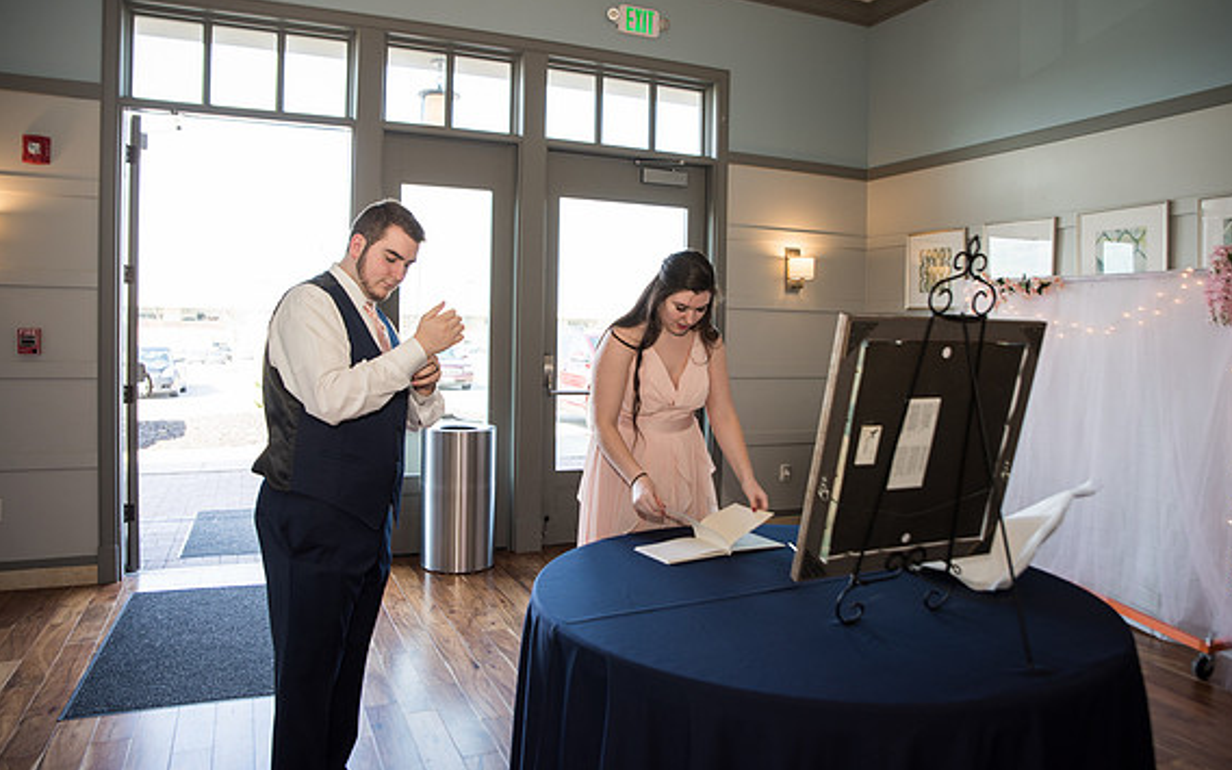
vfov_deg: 49.2
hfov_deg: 72.5
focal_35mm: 25
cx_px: 623
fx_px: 839
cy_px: 359
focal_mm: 24
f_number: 3.2
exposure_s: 1/160
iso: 200
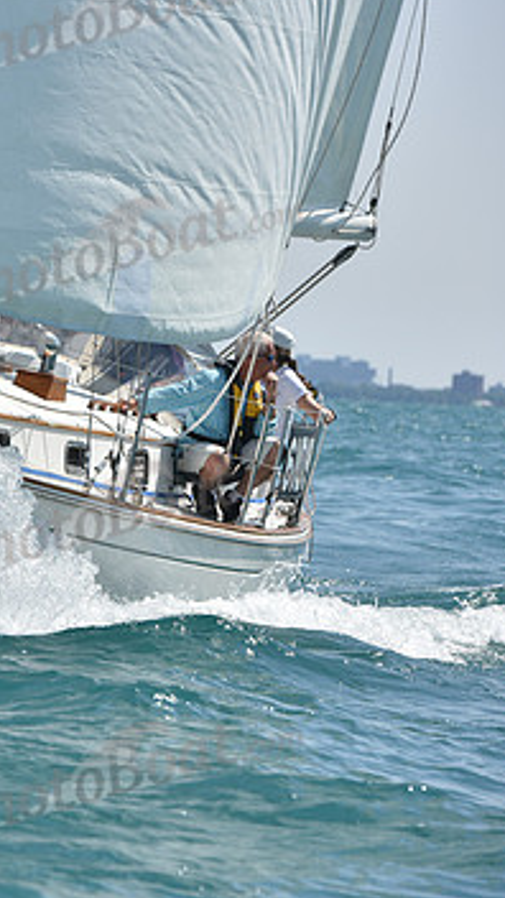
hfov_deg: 4.2
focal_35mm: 285
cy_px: 417
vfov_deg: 7.6
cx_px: -186
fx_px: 6785
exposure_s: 1/1250
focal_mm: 165
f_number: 8
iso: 250
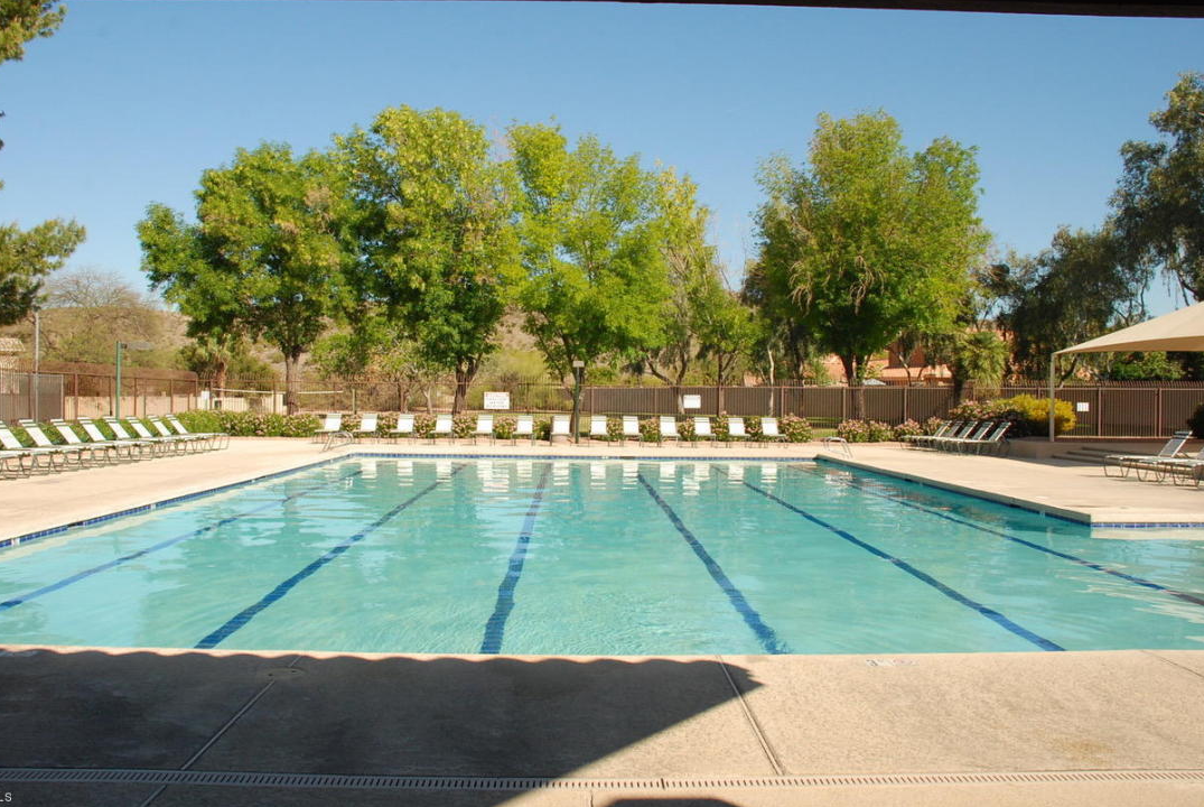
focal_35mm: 32
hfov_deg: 58.6
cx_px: 576
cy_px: 397
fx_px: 1072
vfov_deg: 41.2
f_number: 13
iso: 400
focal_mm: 20
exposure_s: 1/250
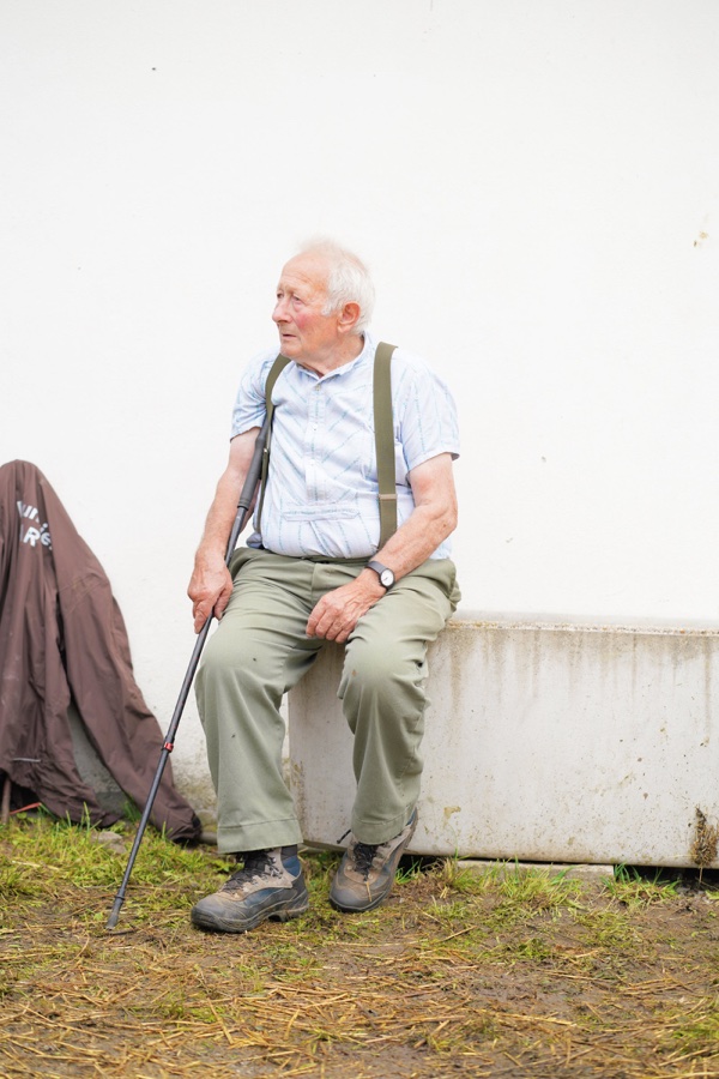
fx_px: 2546
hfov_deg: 16.1
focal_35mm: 85
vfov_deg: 23.9
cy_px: 540
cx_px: 360
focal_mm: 85
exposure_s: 1/250
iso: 100
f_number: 3.2
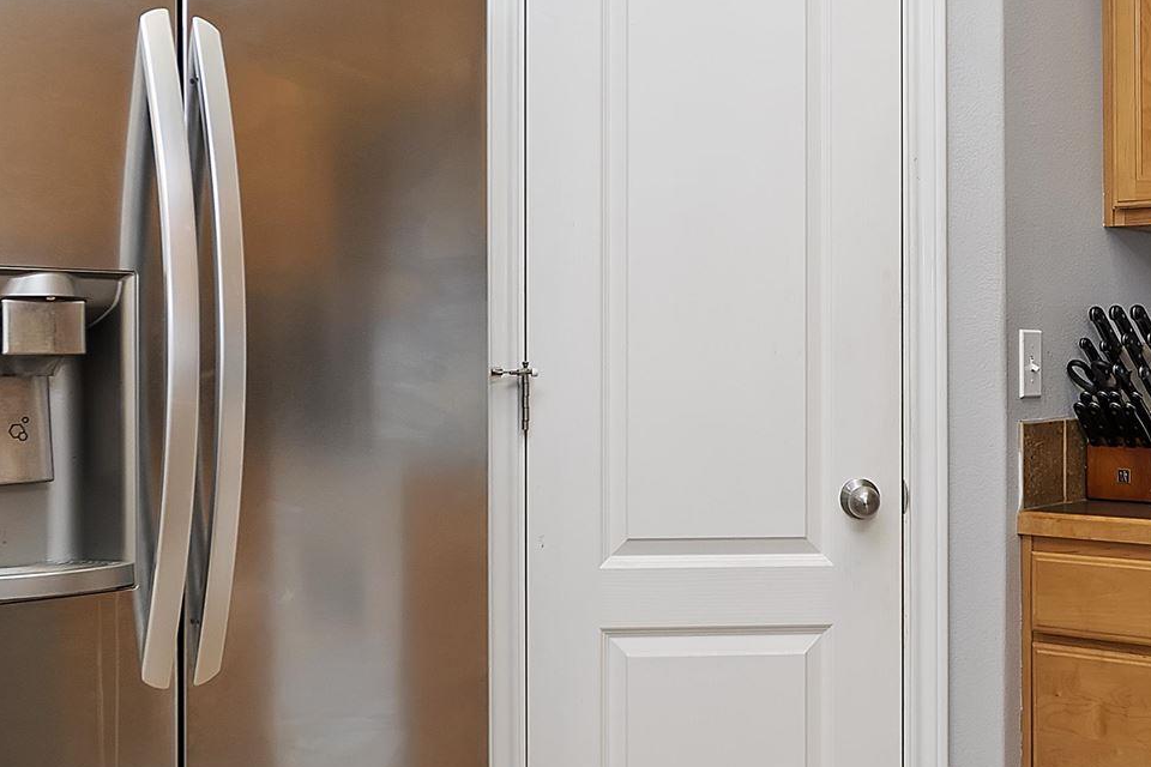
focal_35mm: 48
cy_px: 322
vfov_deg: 28.0
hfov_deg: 40.4
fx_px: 1535
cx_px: 803
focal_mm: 10
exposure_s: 1/25
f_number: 6.3
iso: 320
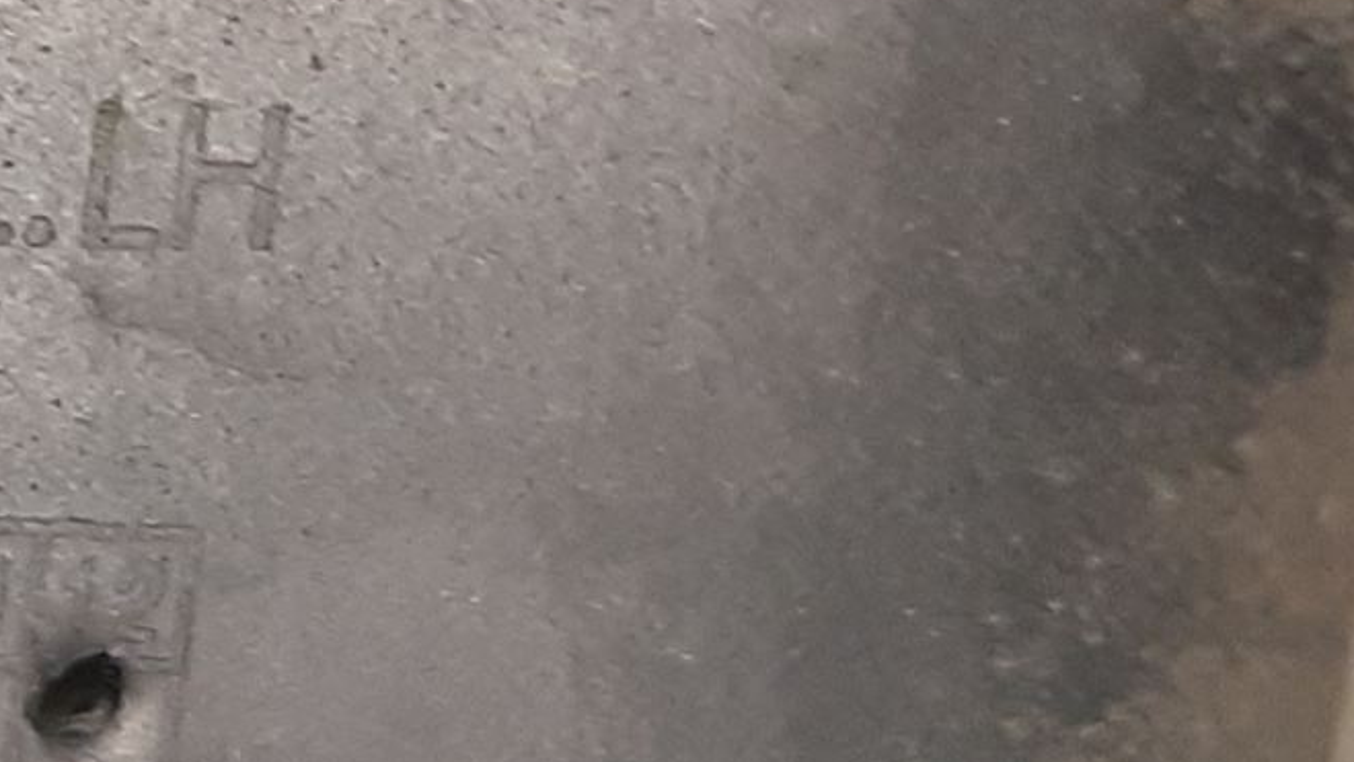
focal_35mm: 88
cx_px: -549
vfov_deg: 13.5
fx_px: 3160
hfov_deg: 21.2
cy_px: -97
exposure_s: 1/50
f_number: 1.7
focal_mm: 3.93
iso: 160
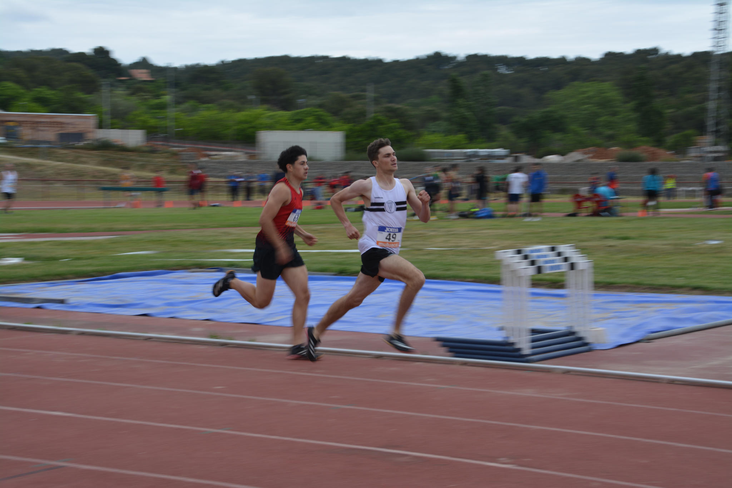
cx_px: 366
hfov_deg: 27.0
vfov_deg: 18.2
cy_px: 244
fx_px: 1525
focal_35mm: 75
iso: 100
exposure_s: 1/80
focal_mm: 50
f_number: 8
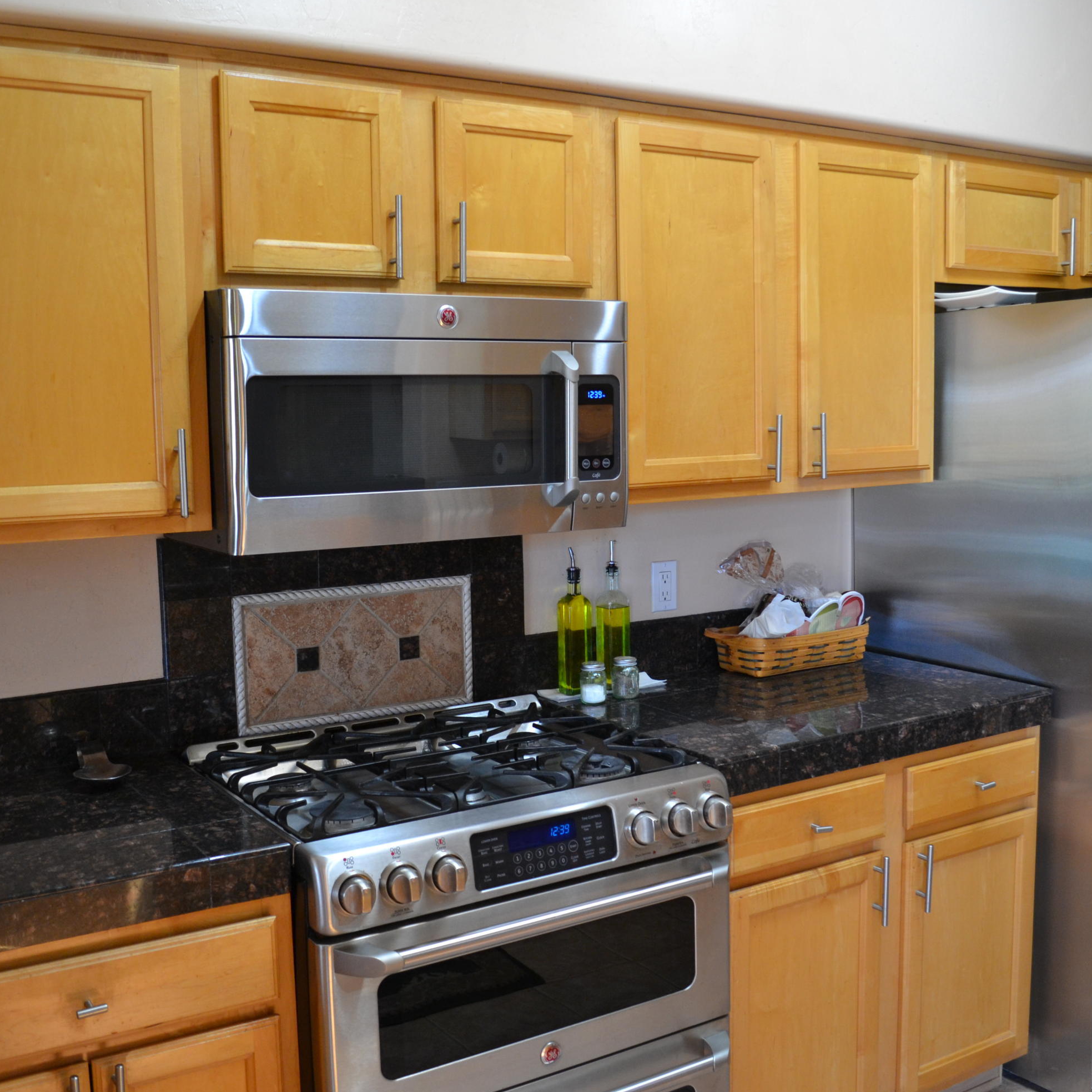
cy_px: 539
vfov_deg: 47.2
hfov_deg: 47.2
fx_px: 1249
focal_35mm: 35
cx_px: 571
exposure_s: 1/60
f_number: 3.5
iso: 640
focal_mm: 18
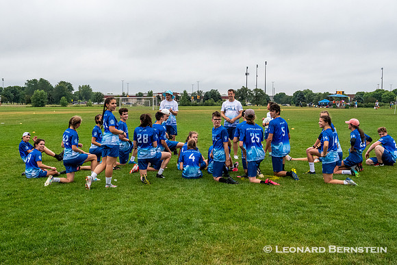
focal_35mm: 52
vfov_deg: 25.8
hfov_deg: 37.8
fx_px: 579
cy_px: 132
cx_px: 198
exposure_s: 1/640
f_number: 14
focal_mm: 34
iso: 1600
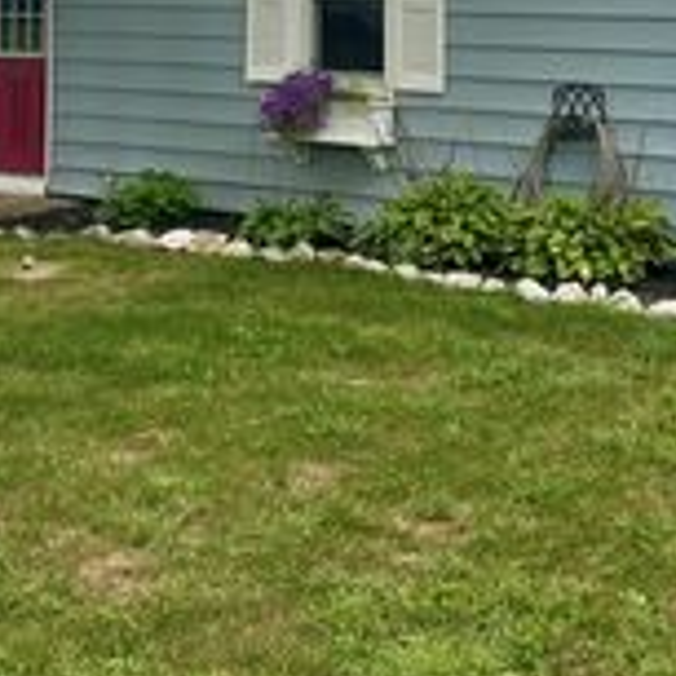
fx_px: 1657
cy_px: -104
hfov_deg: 23.0
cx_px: 305
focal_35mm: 75
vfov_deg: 21.6
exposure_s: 1/805
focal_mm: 5.96
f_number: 1.6
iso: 50
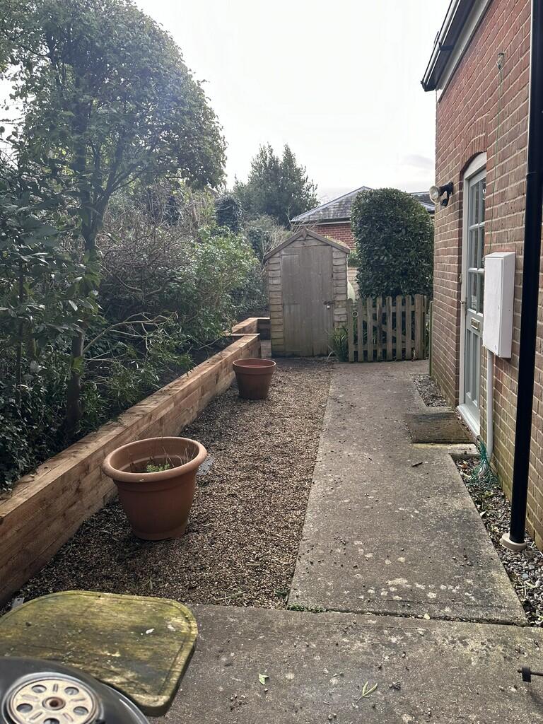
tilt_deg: -9.5
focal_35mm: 24
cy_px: 362
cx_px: 272
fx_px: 502
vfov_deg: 71.6
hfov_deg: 56.8
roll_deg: +2.2
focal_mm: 6.86
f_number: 1.78
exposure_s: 1/694
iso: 80
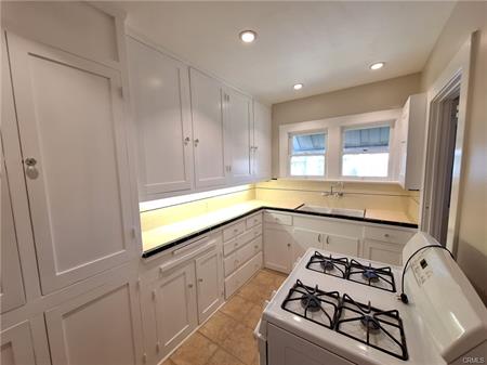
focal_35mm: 13
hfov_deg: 106.2
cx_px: 244
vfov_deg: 89.9
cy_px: 182
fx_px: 183
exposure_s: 1/40
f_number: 2.2
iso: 80
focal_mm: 1.74
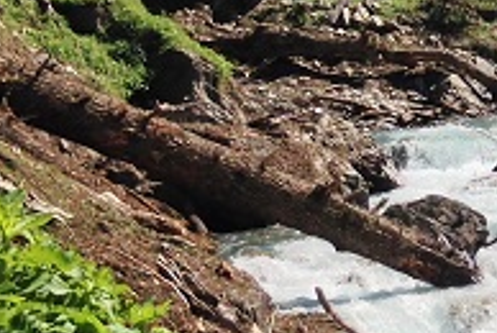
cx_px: 743
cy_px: -15
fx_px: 1991
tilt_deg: +1.3
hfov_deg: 13.4
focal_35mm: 144
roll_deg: +3.5
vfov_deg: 9.5
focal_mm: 4.12
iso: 50
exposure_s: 1/1869
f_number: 2.4
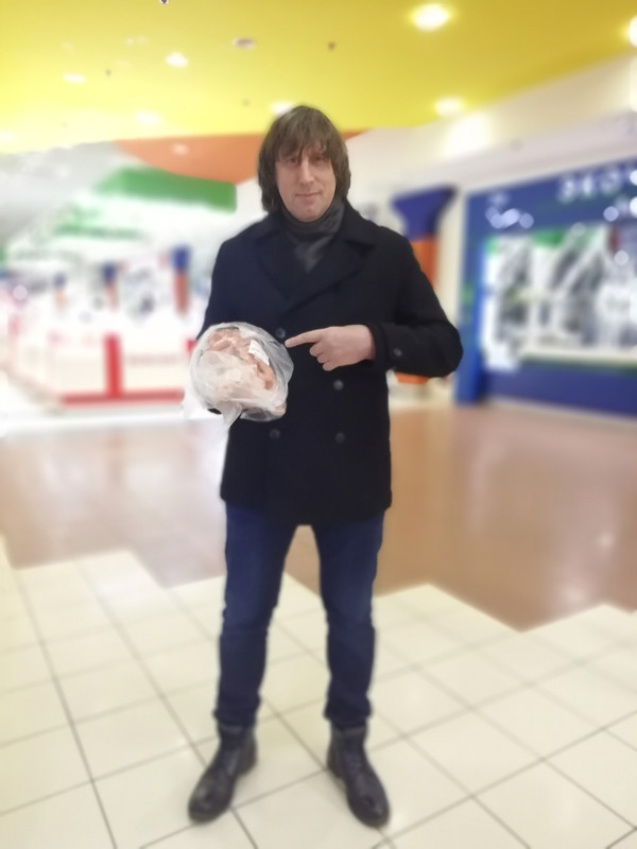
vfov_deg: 67.3
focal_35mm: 26
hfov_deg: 53.1
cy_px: 424
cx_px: 318
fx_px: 638
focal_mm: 3.21
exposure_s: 1/25
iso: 320
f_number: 4
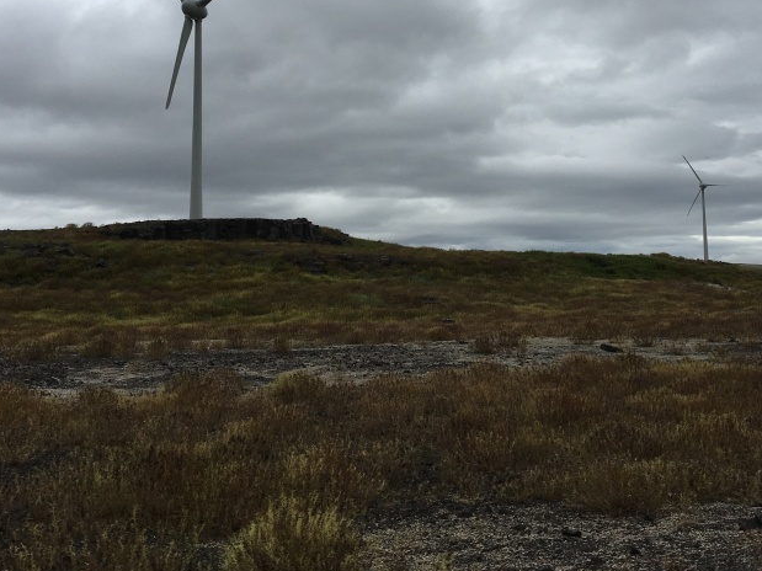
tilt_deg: +8.5
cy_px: 165
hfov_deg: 39.6
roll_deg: +0.8
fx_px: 1056
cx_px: 427
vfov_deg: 29.9
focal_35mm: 48
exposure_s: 1/1603
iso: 25
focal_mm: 4.15
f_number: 2.2
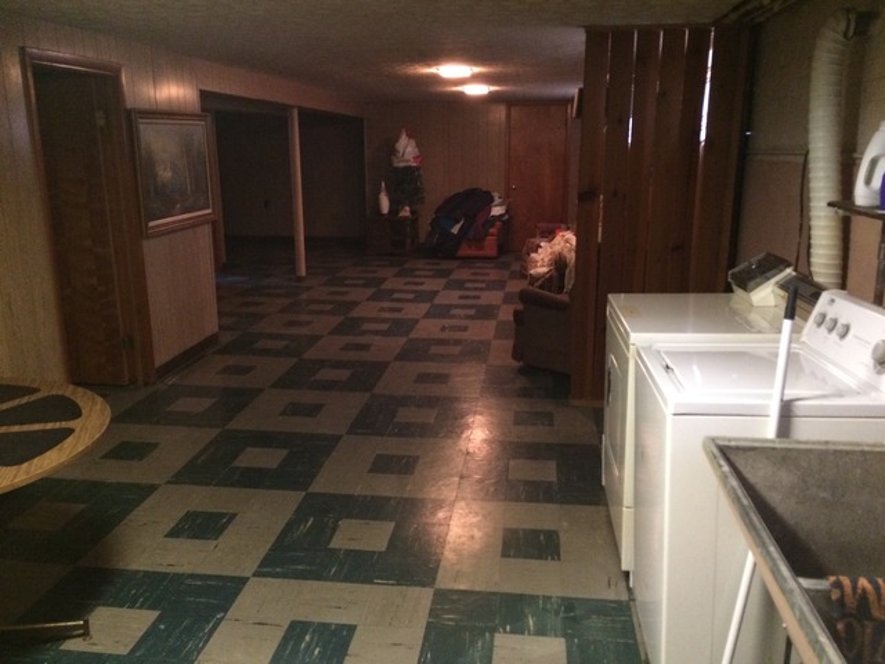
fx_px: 741
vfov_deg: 48.2
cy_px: 332
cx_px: 442
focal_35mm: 29
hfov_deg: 61.7
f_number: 2.2
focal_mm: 4.15
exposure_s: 1/15
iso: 320
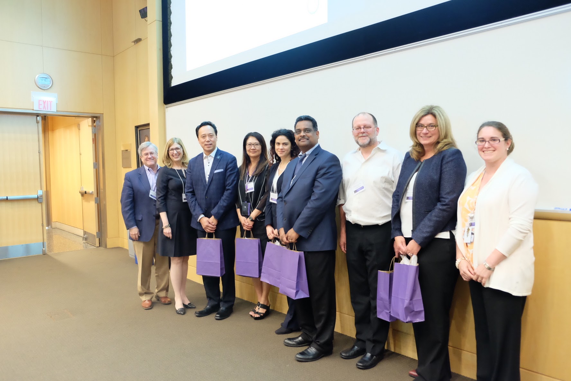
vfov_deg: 47.9
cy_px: 190
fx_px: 428
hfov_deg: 67.4
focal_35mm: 27
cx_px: 286
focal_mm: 18
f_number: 2.8
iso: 3200
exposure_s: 1/13
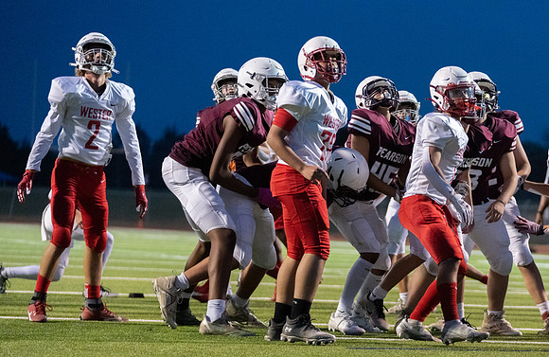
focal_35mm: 160
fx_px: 2419
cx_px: 386
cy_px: 253
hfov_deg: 12.9
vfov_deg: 8.4
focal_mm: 111
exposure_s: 1/1000
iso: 8000
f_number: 2.8
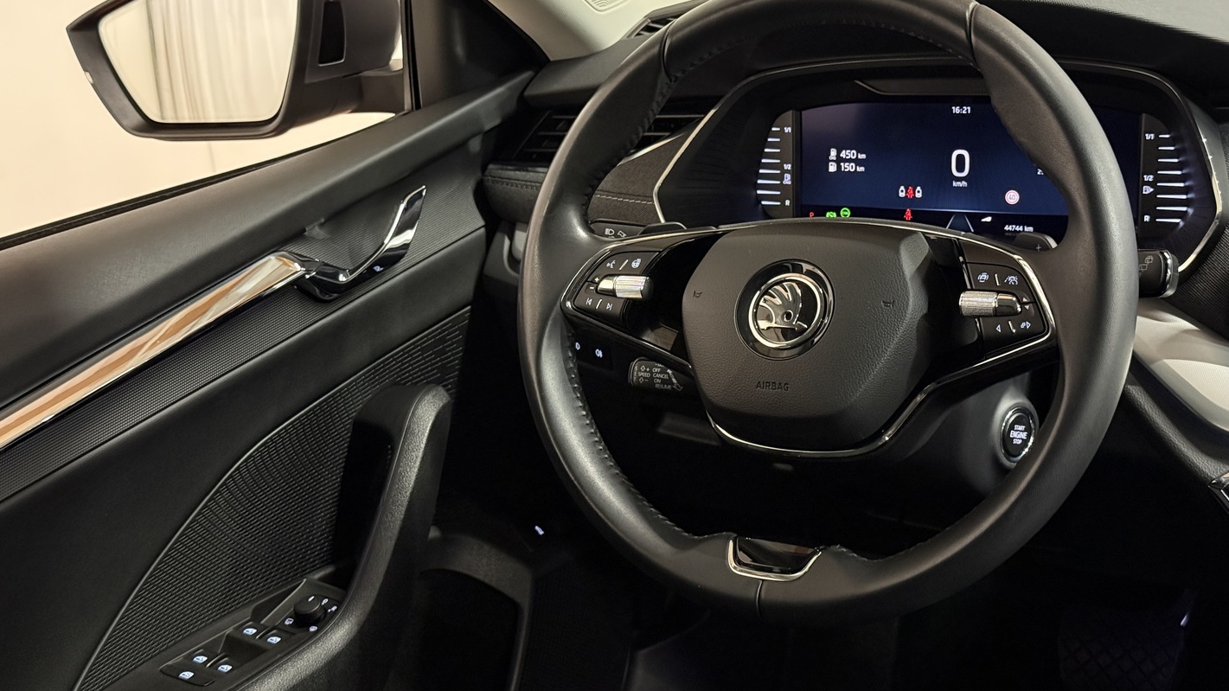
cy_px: 310
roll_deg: +6.7
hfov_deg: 39.2
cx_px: 618
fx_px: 1727
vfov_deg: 22.6
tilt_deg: -17.5
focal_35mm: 53
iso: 500
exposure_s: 1/33
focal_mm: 6.76
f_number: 1.78
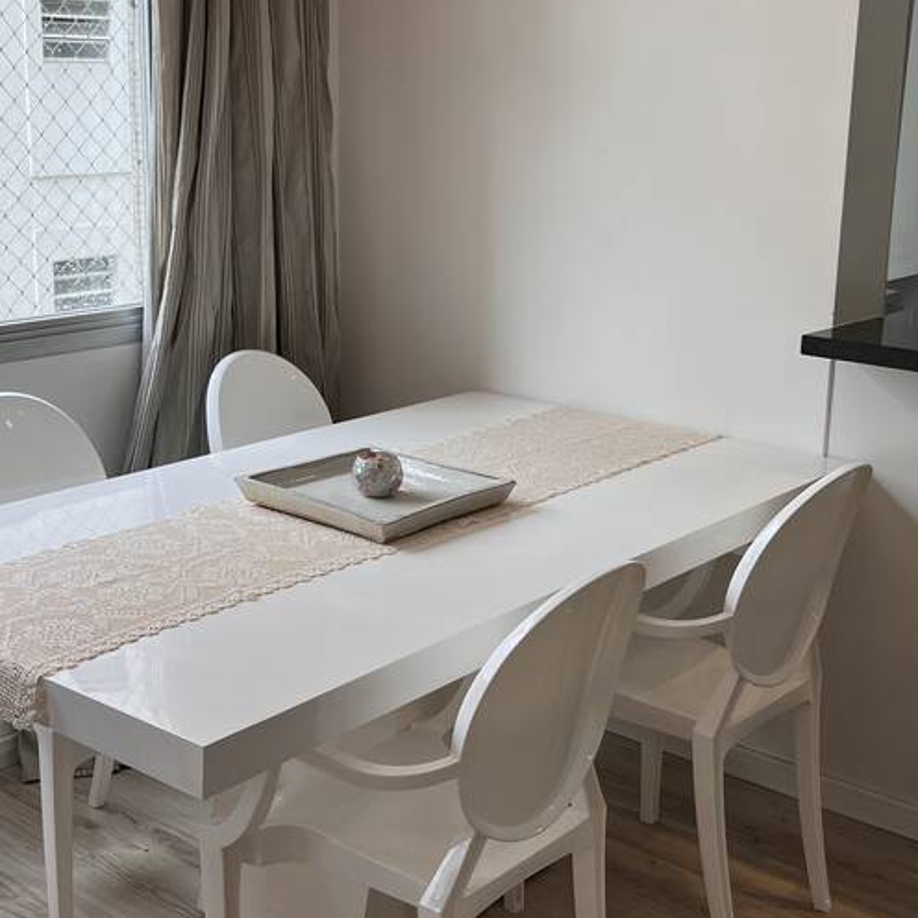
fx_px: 1500
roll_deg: -0.5
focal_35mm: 50
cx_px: 394
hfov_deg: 34.0
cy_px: 402
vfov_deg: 34.0
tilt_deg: -12.4
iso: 50
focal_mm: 5.7
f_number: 1.5
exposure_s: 1/323
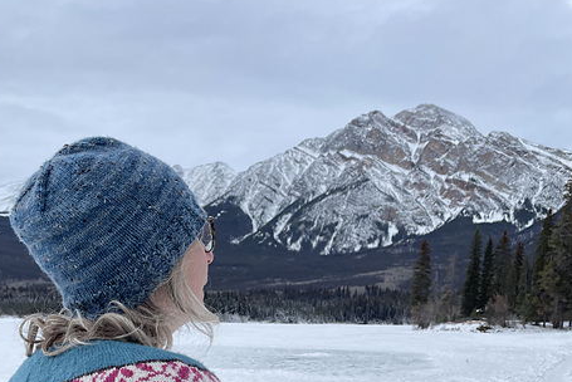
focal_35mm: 38
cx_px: 284
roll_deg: -0.7
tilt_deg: -5.0
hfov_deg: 50.7
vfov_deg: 32.7
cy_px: 366
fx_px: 604
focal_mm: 4.2
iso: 32
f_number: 1.6
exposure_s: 1/1221
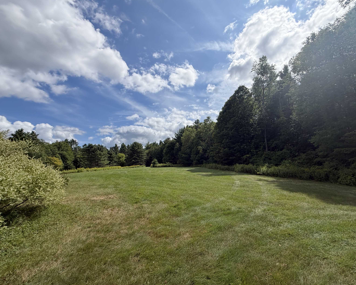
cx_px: 197
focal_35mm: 16
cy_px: 147
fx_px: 169
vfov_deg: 80.4
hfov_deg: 92.8
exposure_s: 1/1312
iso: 20
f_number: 2.2
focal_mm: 2.22
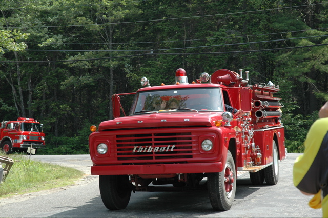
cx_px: 164
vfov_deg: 16.5
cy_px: 109
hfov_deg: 24.6
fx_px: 751
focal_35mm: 82
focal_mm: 55
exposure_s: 1/200
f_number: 7.1
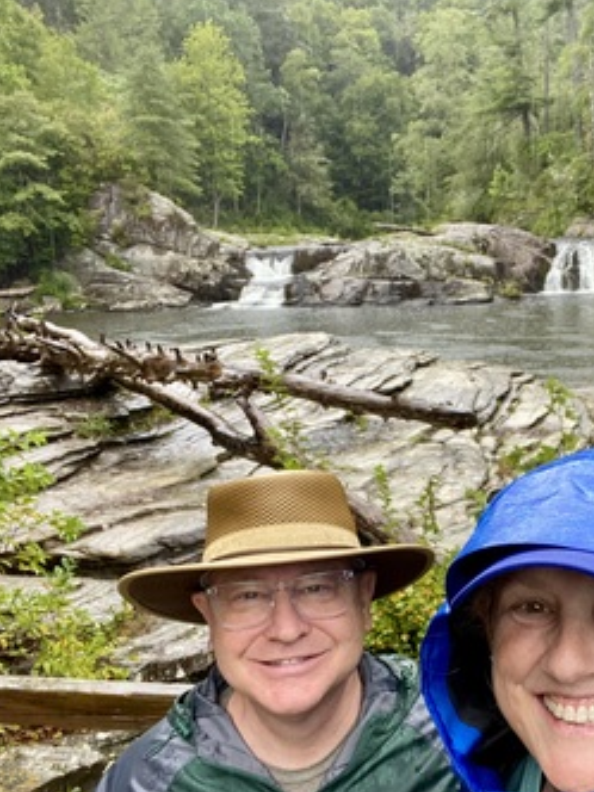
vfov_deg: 50.5
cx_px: 456
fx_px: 824
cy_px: 522
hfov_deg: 38.5
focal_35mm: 36
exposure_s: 1/122
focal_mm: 2.71
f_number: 2.2
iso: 80
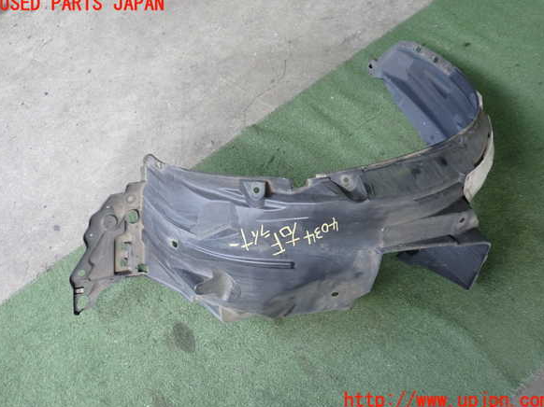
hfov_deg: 55.4
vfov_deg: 42.9
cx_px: 275
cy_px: 203
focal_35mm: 33
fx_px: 518
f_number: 2.4
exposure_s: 1/80
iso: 200
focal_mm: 5.79
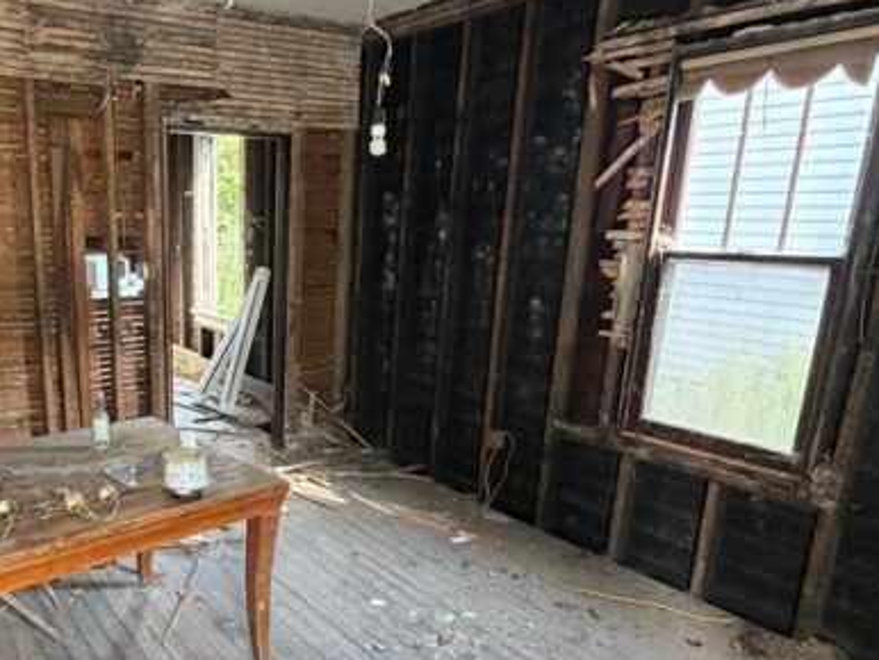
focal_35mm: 29
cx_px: 253
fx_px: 737
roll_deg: -1.1
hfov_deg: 59.3
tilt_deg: -16.9
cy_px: 419
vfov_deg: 47.8
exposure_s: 1/60
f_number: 2.2
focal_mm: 2.22
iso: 400
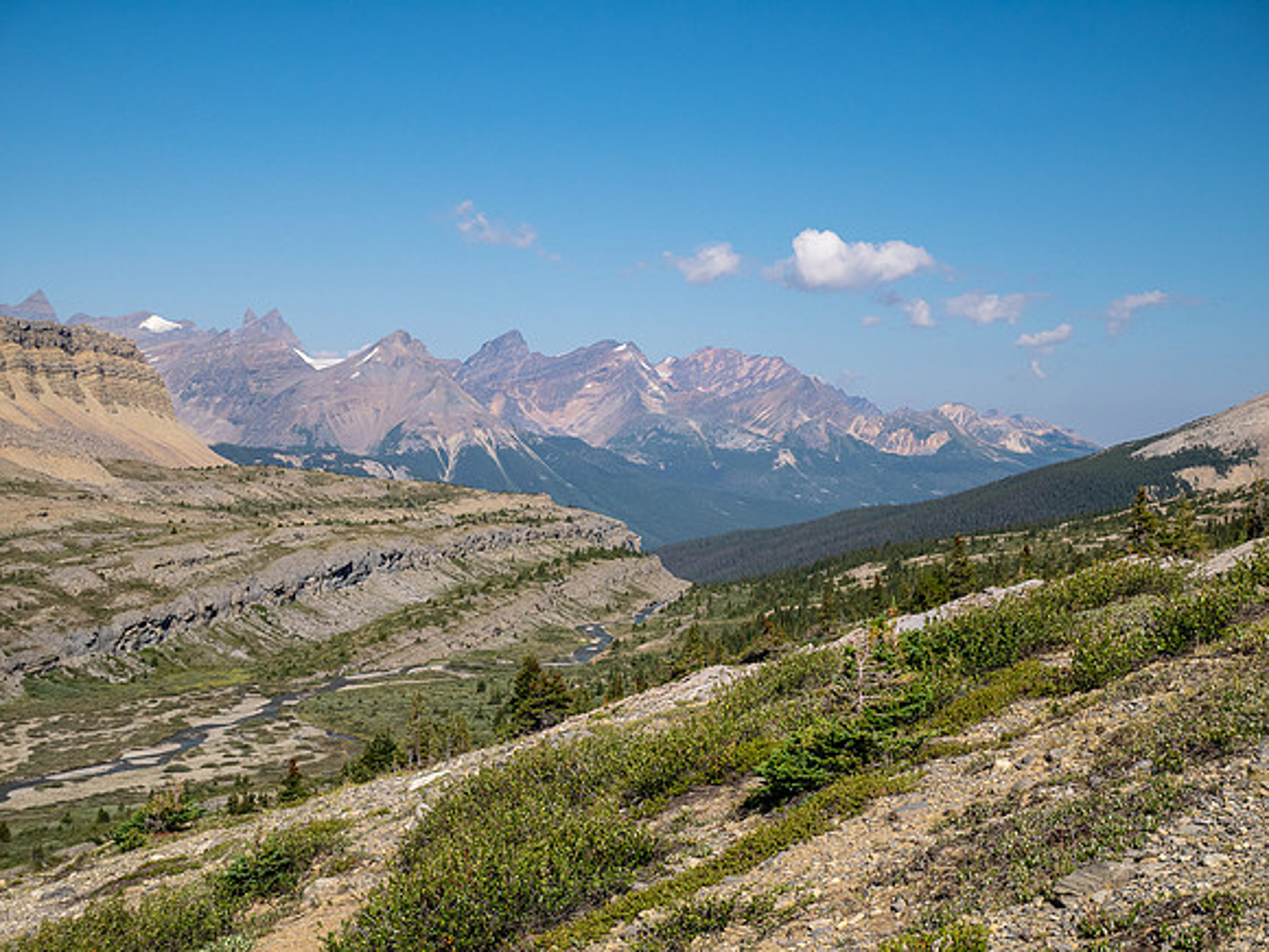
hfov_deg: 30.3
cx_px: 634
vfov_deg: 22.9
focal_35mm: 64
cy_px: 476
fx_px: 2346
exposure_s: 1/320
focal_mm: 32
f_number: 8
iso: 200
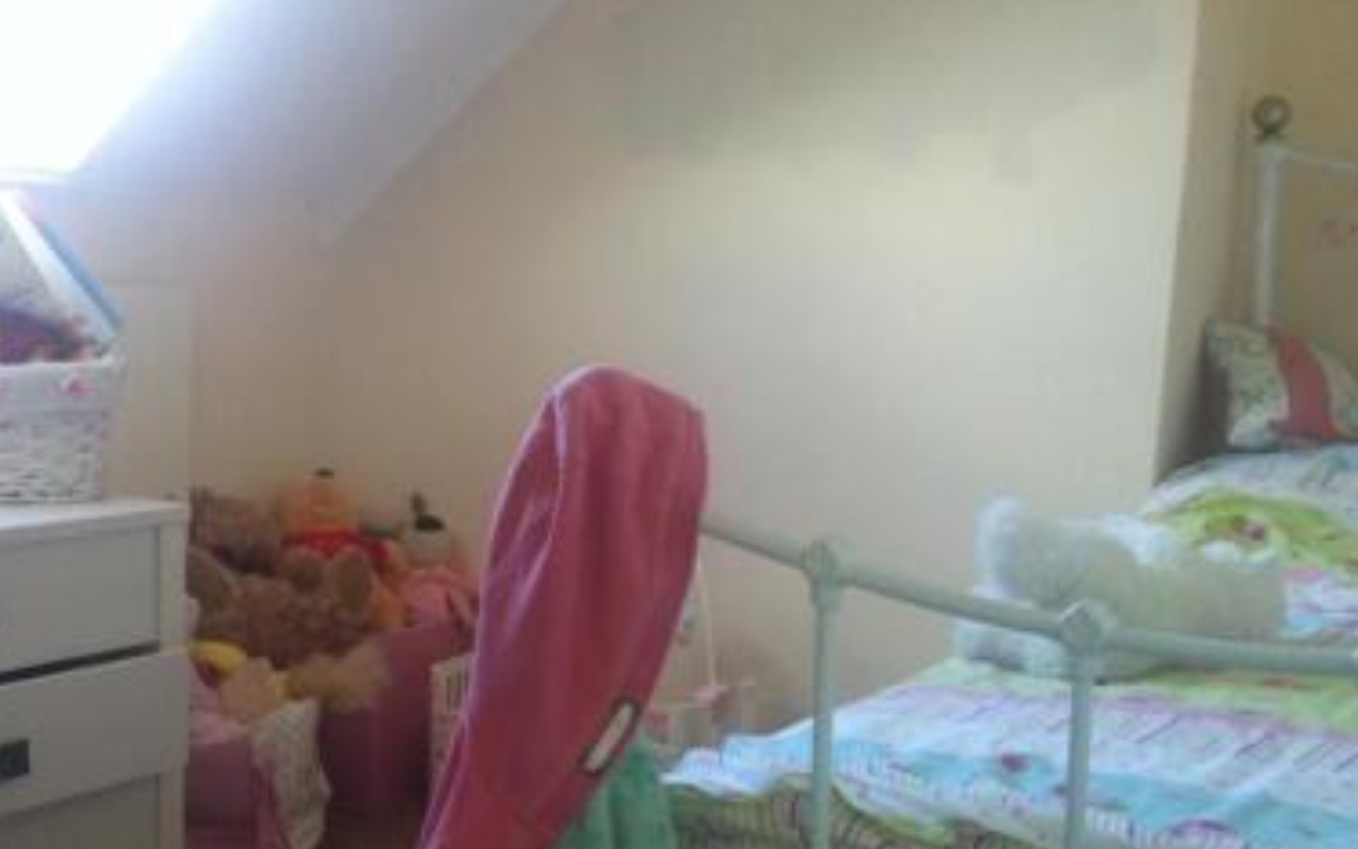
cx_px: 408
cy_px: 666
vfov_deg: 22.1
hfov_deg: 34.6
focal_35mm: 58
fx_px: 2147
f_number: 2.8
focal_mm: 3.85
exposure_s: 1/17
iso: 100
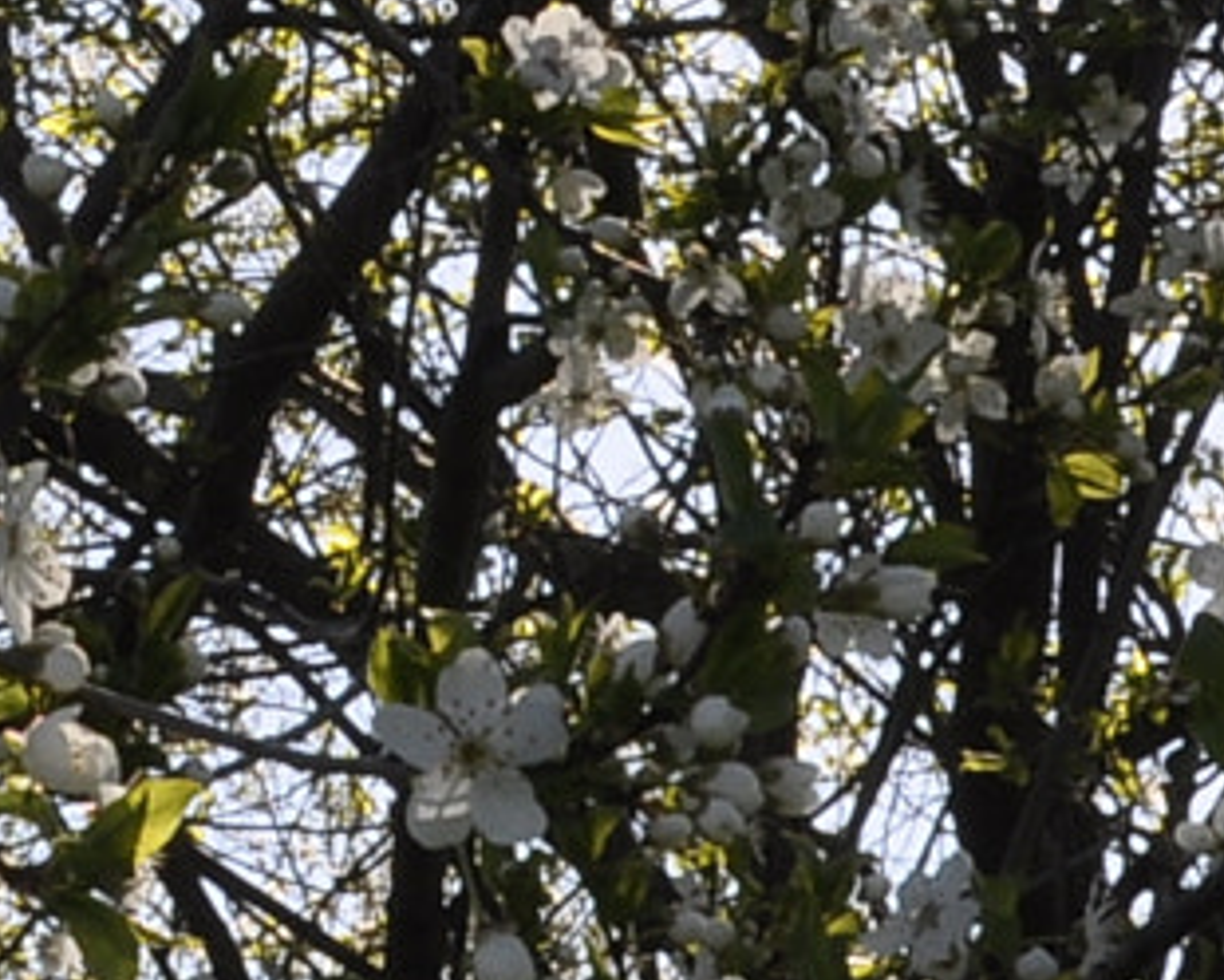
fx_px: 8078
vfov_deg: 6.9
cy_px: -300
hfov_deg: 8.6
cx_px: -99
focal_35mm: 223
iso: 200
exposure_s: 1/60
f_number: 25
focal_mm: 24
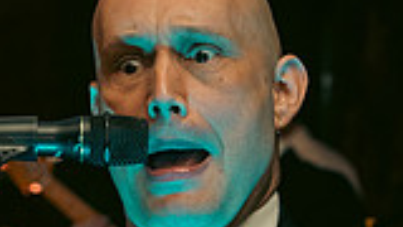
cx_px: 156
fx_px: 2073
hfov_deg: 11.1
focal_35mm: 194
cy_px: 238
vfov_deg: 6.2
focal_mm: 51
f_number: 3.5
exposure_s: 1/160
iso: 2500
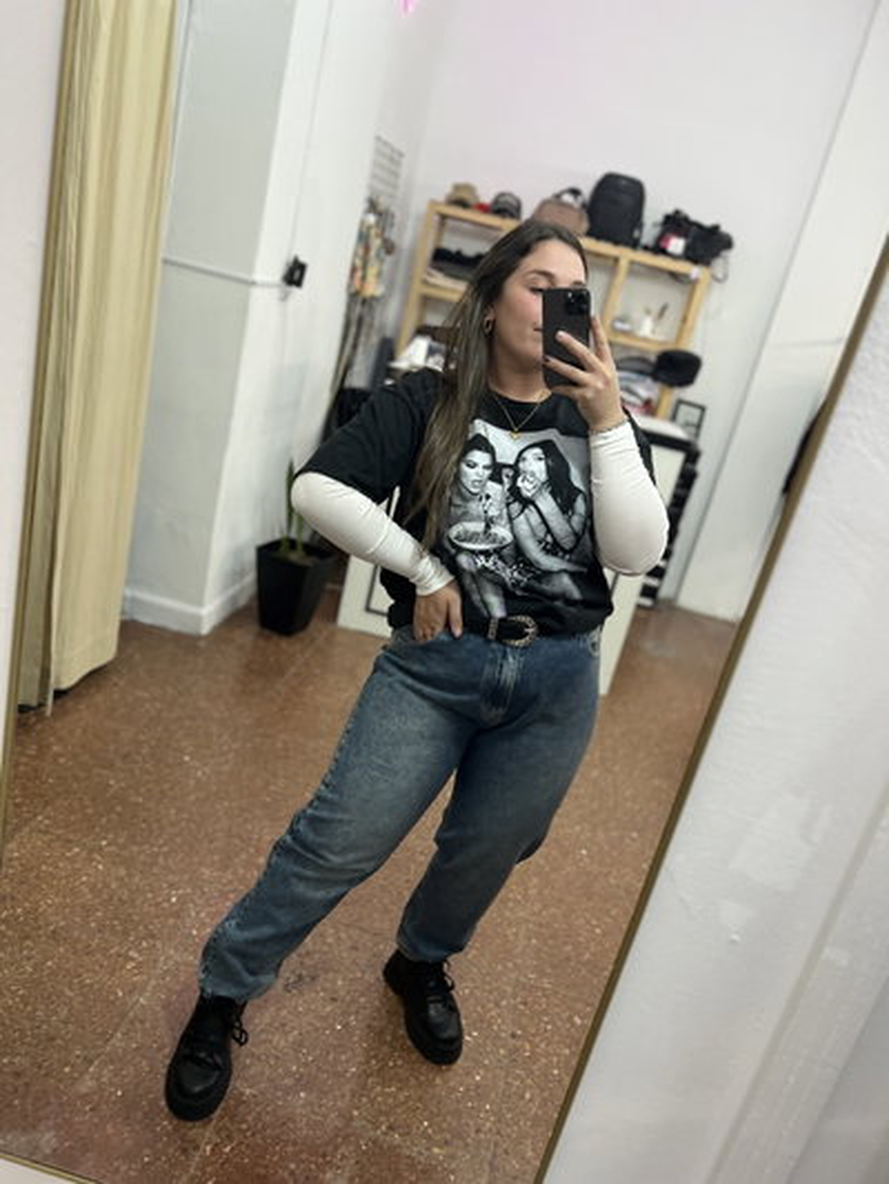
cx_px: 444
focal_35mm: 26
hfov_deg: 53.1
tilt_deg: -18.6
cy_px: 592
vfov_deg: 67.3
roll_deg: -13.1
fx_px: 890
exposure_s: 1/100
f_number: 1.5
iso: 125
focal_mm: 5.7
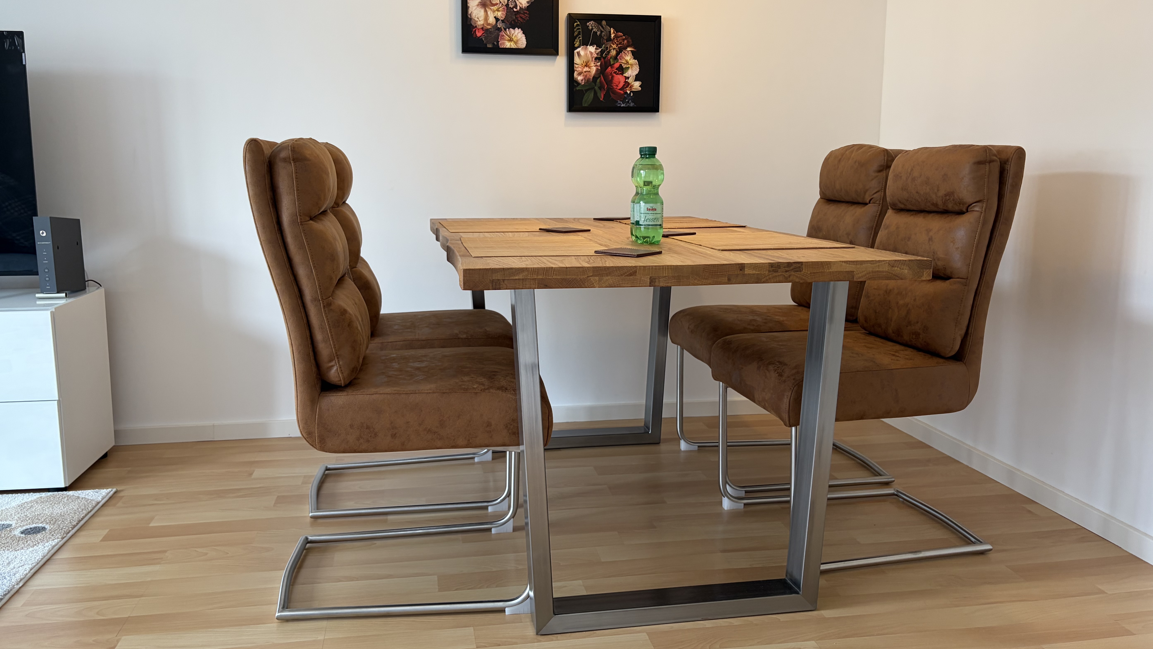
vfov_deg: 40.2
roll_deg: -0.3
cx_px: 564
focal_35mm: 29
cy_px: 301
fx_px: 887
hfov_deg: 66.1
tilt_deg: -7.9
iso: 125
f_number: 1.6
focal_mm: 5.96
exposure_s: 1/110
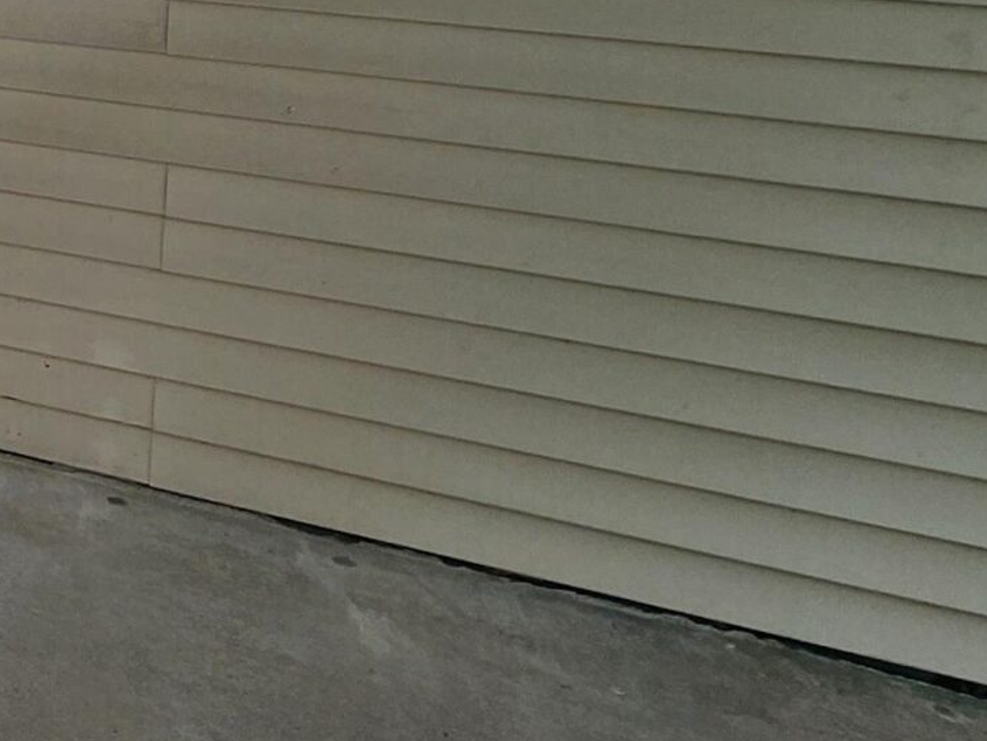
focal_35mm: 46
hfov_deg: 24.4
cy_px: -146
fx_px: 1312
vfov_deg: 27.7
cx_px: -683
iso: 50
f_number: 2.2
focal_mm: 2.2
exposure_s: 1/1879
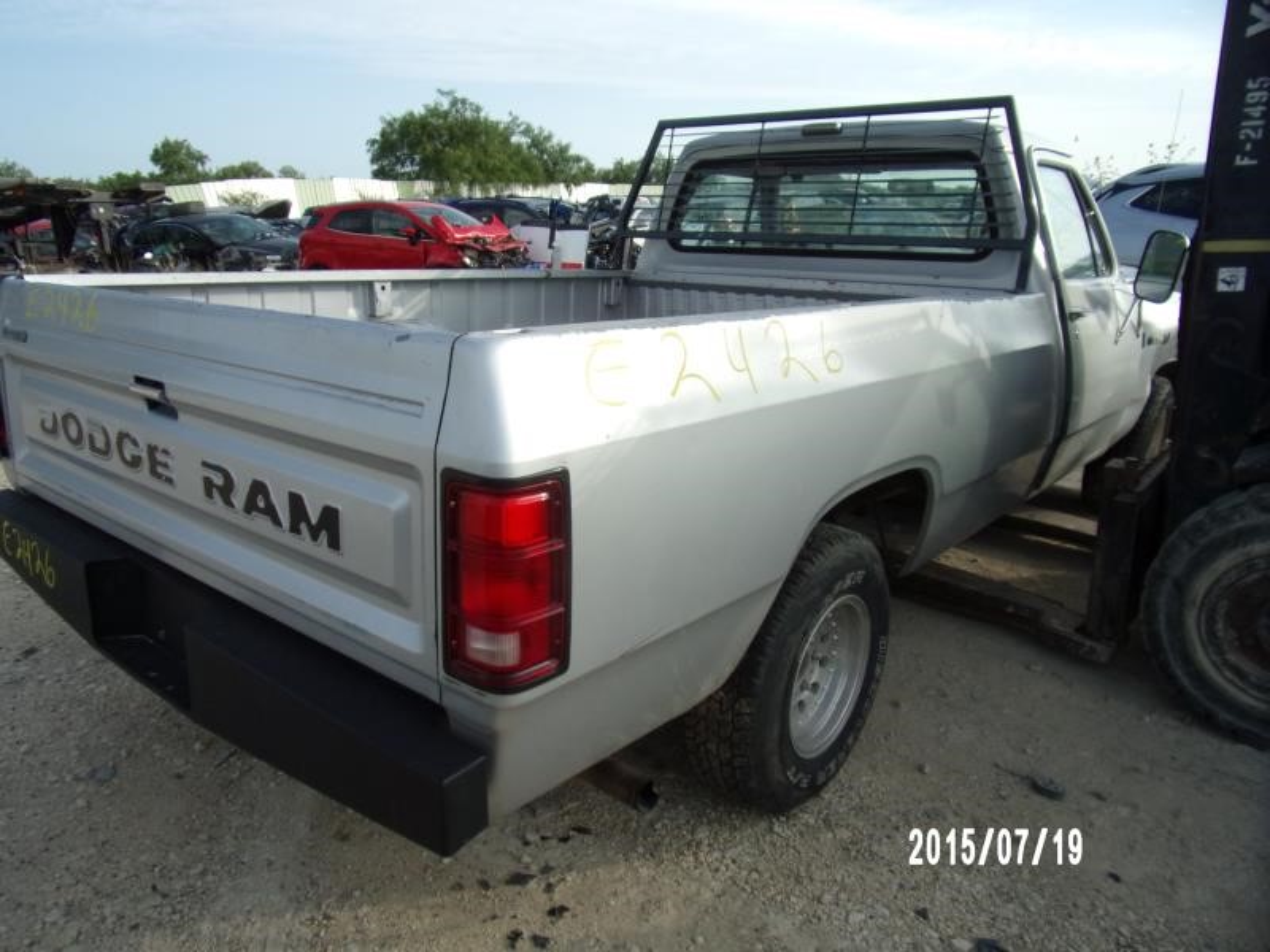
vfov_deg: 56.8
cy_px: 476
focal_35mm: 24
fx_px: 881
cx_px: 635
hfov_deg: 71.6
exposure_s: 1/640
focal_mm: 4.3
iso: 80
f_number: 3.3
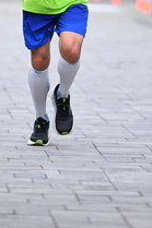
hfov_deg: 2.6
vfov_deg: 3.9
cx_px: 40
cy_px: -21
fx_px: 3337
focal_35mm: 526
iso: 1000
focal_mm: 200
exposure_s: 1/1600
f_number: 2.8
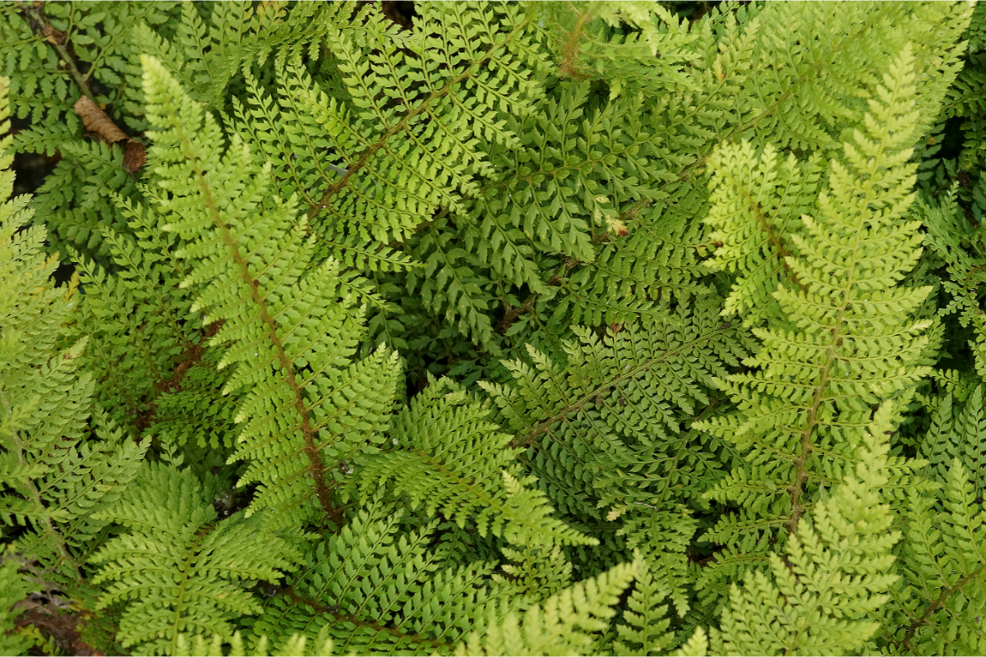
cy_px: 328
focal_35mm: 150
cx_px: 493
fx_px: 4108
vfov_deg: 9.1
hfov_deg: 13.7
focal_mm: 100
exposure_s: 1/160
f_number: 10
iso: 1000
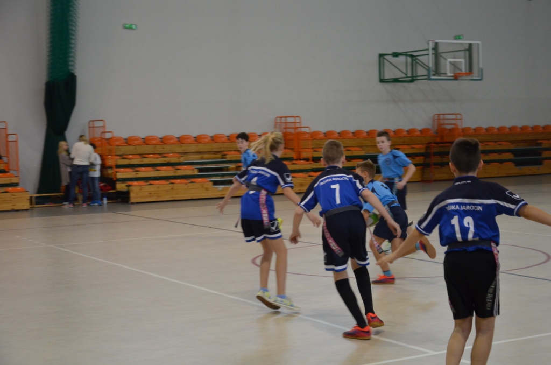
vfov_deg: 21.5
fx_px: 962
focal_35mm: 63
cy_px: 182
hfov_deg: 32.0
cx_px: 276
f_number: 4.8
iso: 1600
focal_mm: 42
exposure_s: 1/160
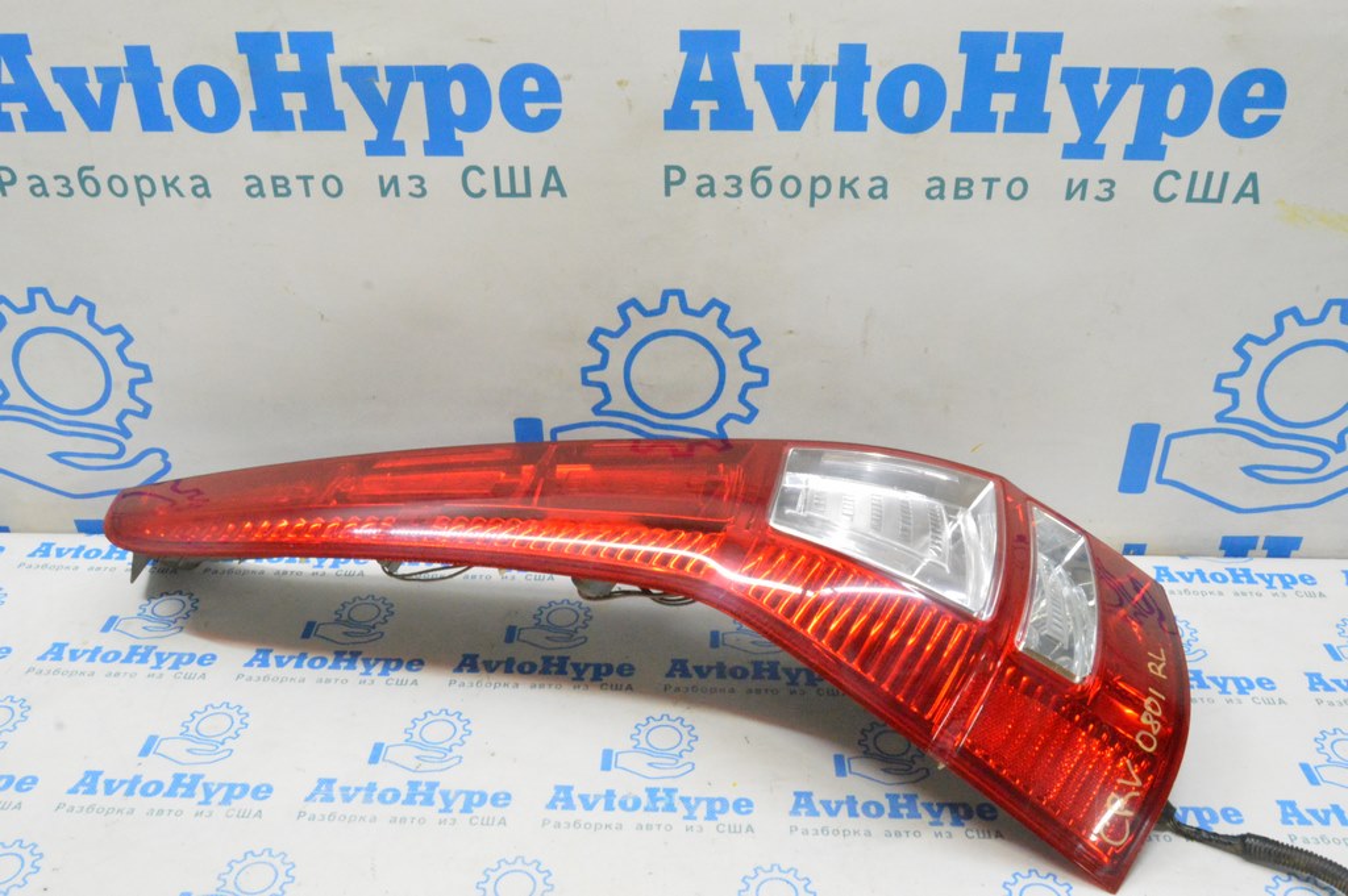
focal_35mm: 33
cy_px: 448
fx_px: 1235
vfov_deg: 39.9
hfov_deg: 57.3
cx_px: 674
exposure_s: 1/15
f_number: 20
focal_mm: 22
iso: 6400
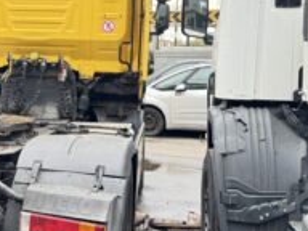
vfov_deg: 29.0
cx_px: 27
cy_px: 82
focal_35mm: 50
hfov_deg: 35.8
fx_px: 445
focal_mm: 6.76
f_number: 1.78
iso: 160
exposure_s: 1/121
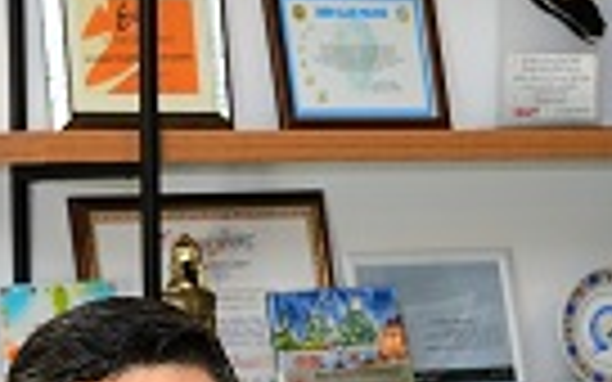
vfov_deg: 6.5
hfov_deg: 10.3
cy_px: 454
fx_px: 3369
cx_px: -50
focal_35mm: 202
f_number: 4
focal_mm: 30
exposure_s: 1/125
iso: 900
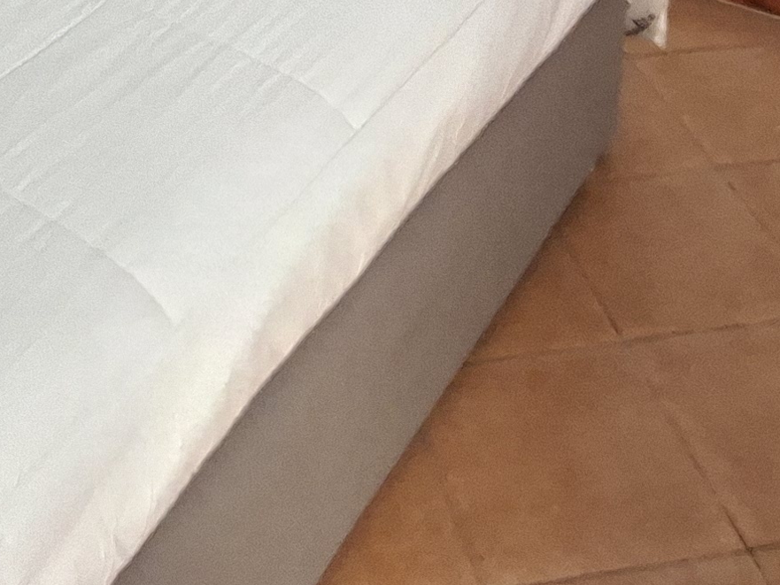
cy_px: -472
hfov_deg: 31.8
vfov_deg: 18.9
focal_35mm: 59
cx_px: 150
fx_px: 1330
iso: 400
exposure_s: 1/20
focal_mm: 1.74
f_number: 2.2
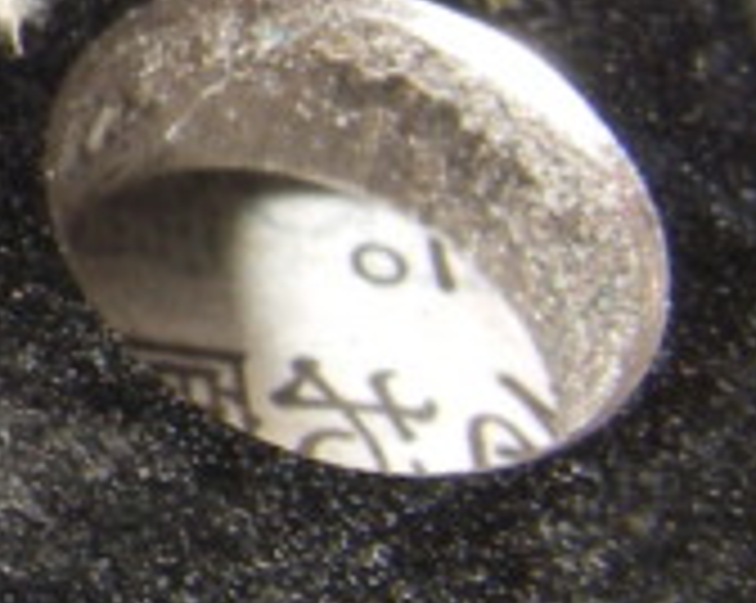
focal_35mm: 177
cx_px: -909
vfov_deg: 8.6
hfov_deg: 9.9
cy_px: -162
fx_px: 3956
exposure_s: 1/40
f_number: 6.6
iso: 80
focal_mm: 6.3
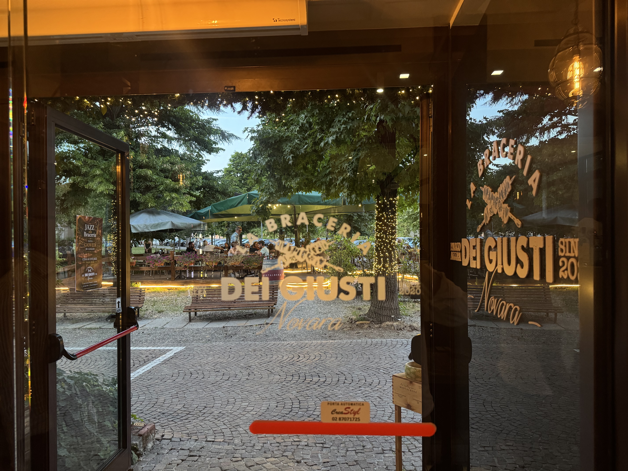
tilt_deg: +0.2
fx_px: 435
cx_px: 314
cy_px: 236
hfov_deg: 71.6
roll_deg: +0.8
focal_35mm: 24
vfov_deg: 56.8
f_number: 1.78
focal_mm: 6.76
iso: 320
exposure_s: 1/50
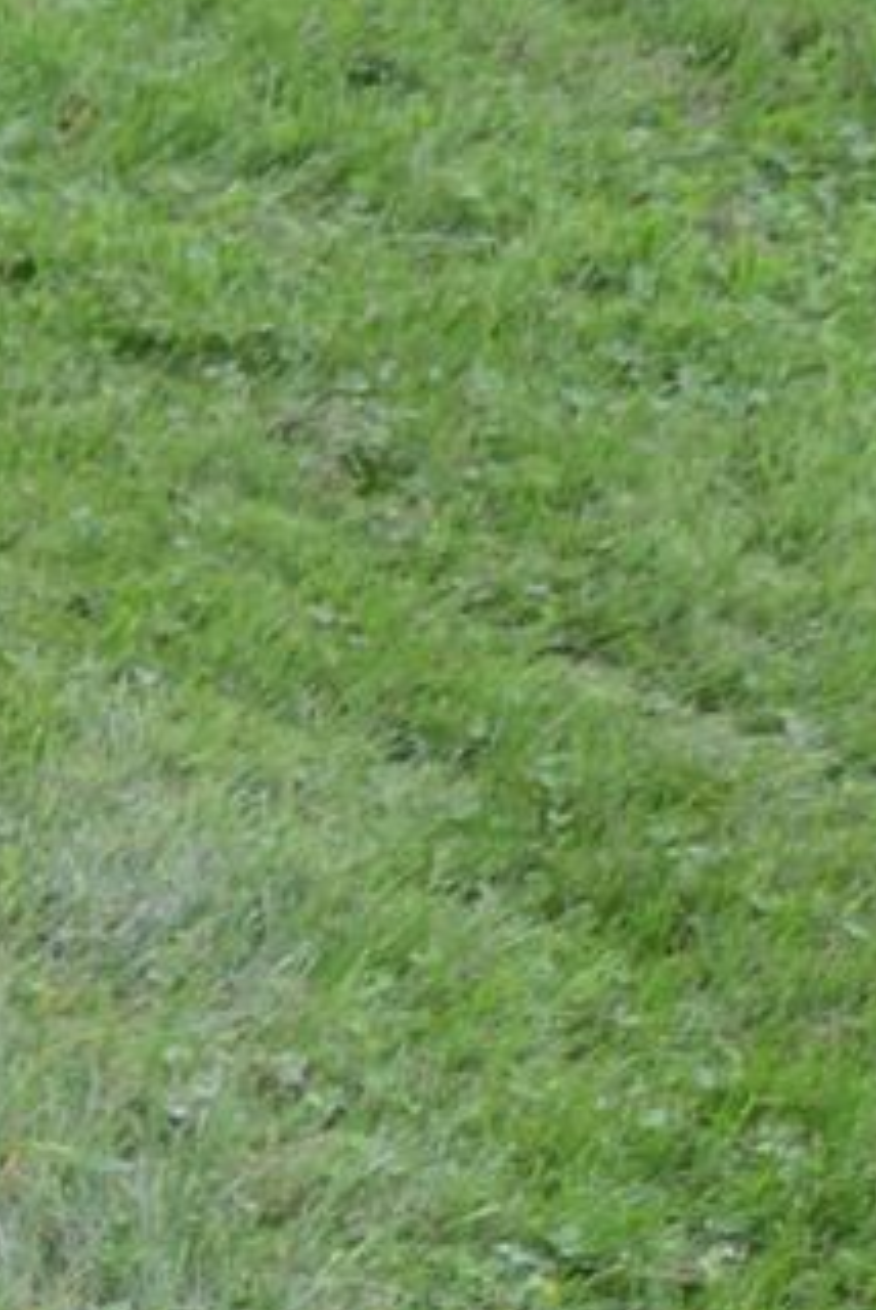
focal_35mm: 252
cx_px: -1662
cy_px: 3271
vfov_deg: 7.6
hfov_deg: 5.2
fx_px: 9177
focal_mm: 35
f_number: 4.5
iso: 125
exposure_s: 1/80
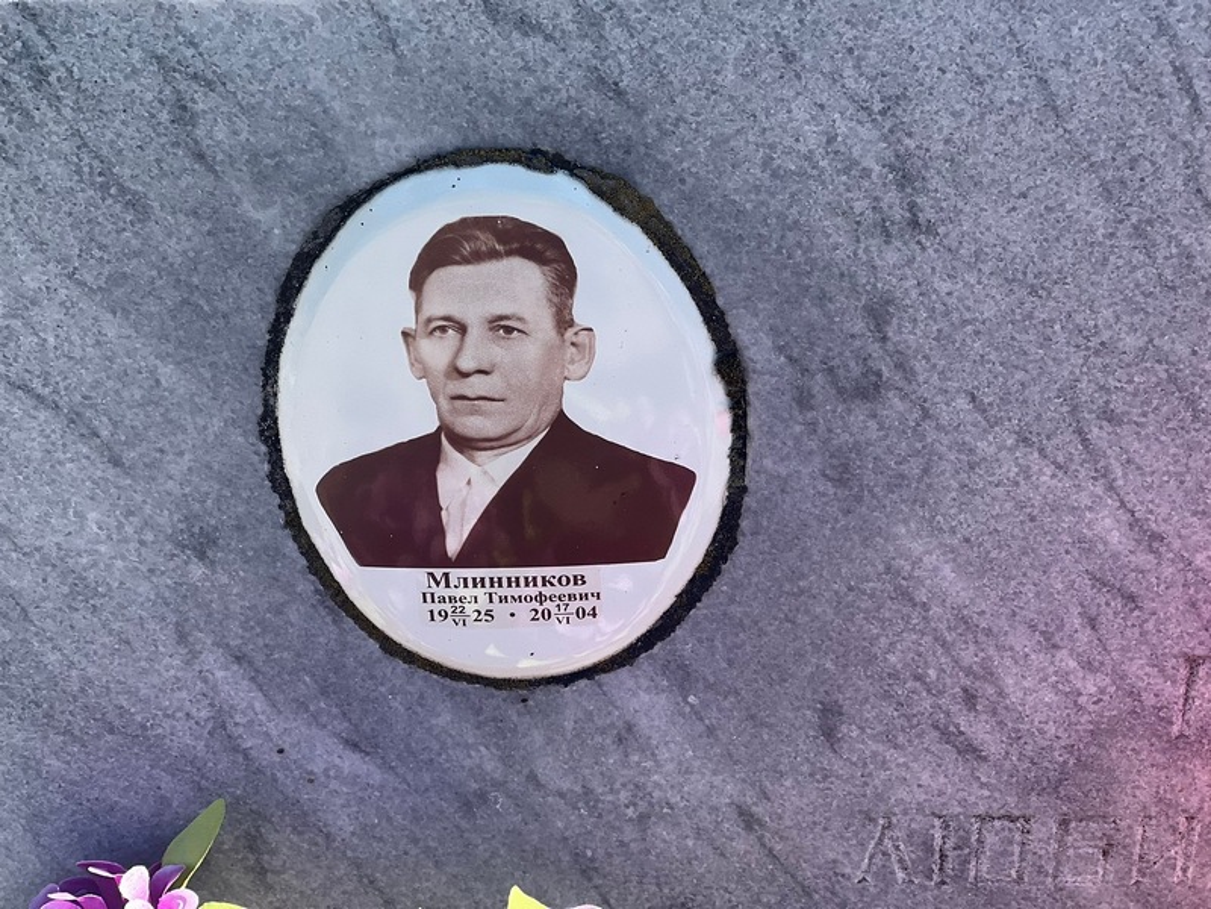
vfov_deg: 19.1
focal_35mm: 77
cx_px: 606
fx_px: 2694
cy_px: 454
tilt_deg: -33.6
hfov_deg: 25.3
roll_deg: -0.7
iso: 32
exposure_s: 1/275
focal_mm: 9
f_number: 2.8
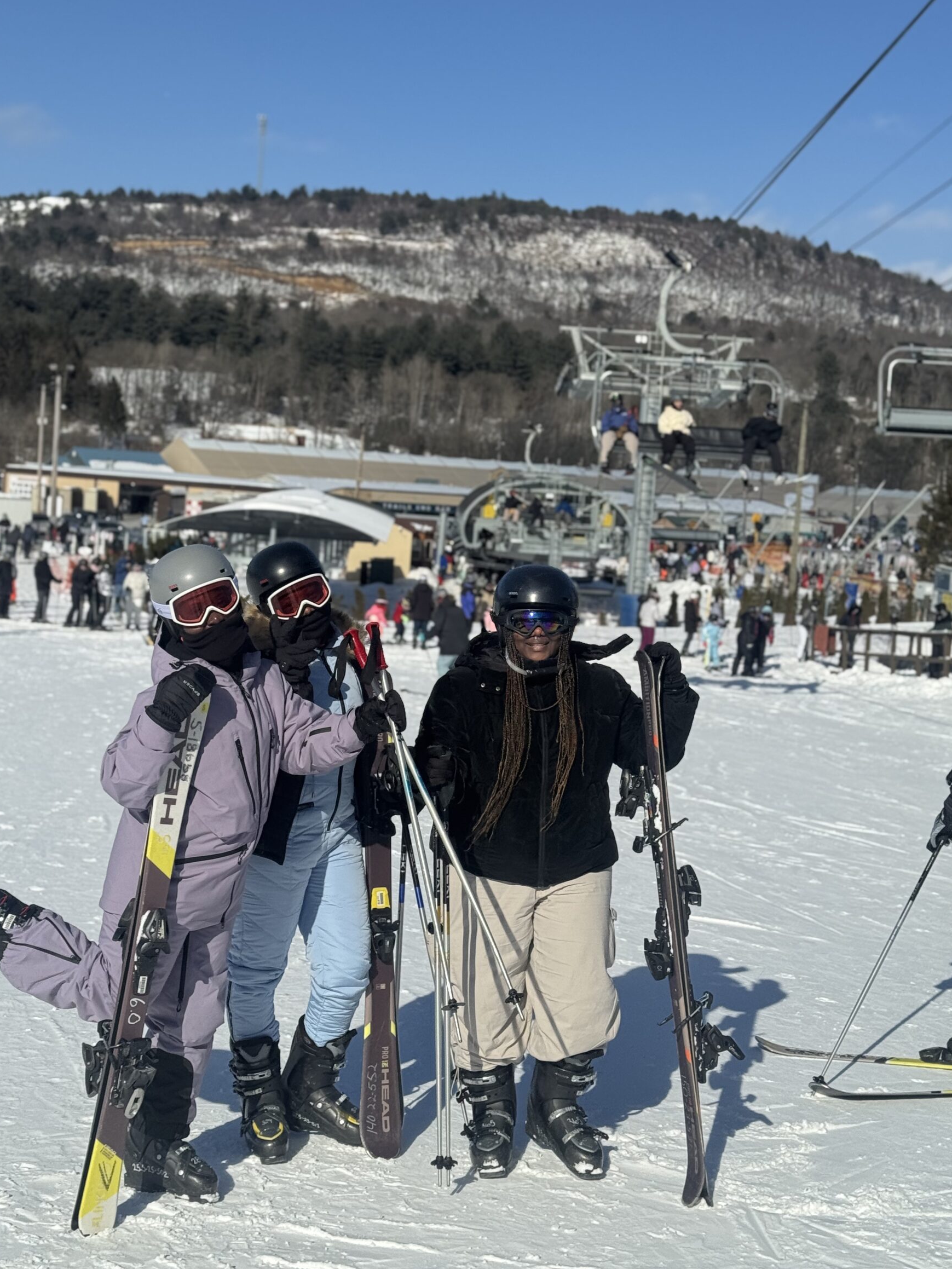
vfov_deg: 36.2
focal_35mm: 53
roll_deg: -4.6
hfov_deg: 27.5
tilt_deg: -6.6
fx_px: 1943
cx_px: 440
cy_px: 603
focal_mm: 6.76
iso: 80
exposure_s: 1/10526
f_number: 1.78
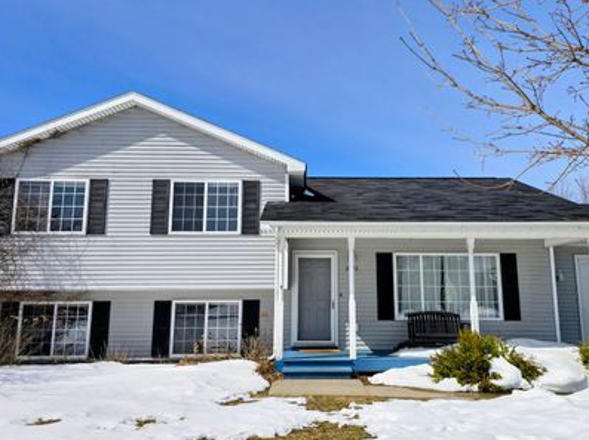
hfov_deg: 61.7
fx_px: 493
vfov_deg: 48.2
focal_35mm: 29
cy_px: 216
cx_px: 310
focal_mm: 6.3
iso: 16
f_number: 1.7
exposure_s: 1/2000
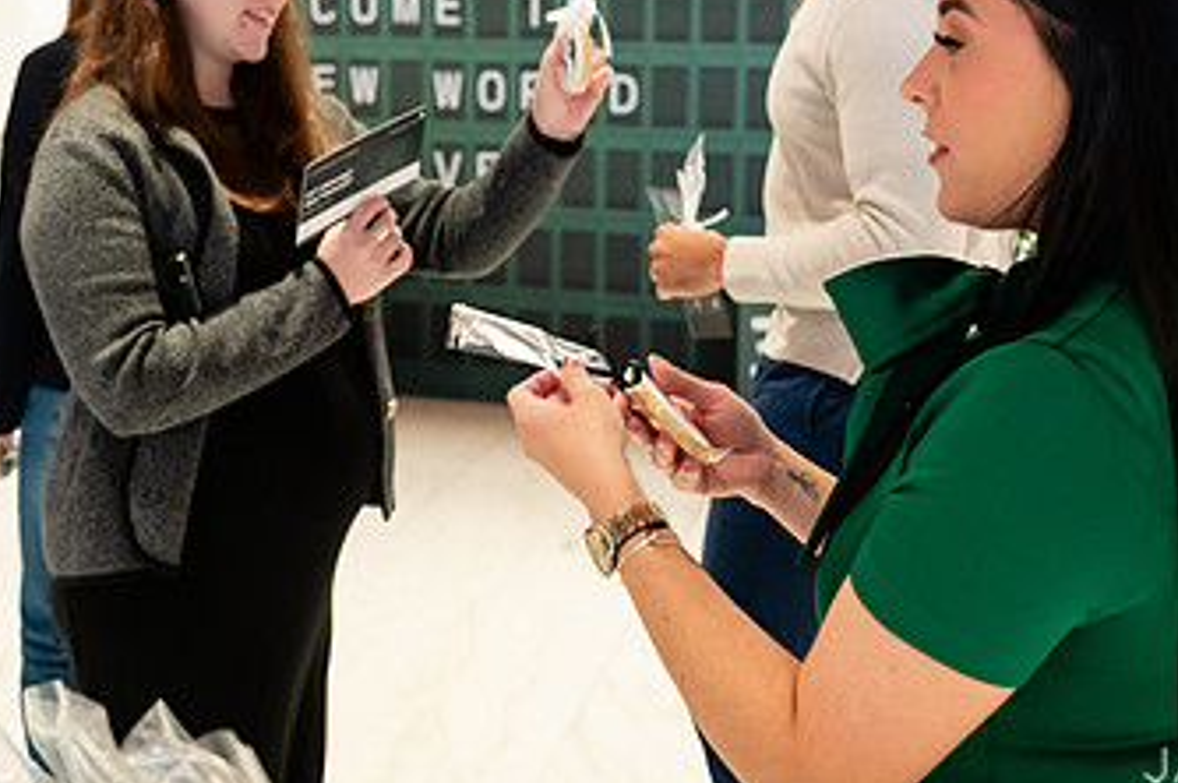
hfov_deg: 38.7
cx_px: 459
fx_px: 1667
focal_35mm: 51
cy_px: 180
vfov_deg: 26.0
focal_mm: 28
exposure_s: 1/160
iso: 2000
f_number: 3.2
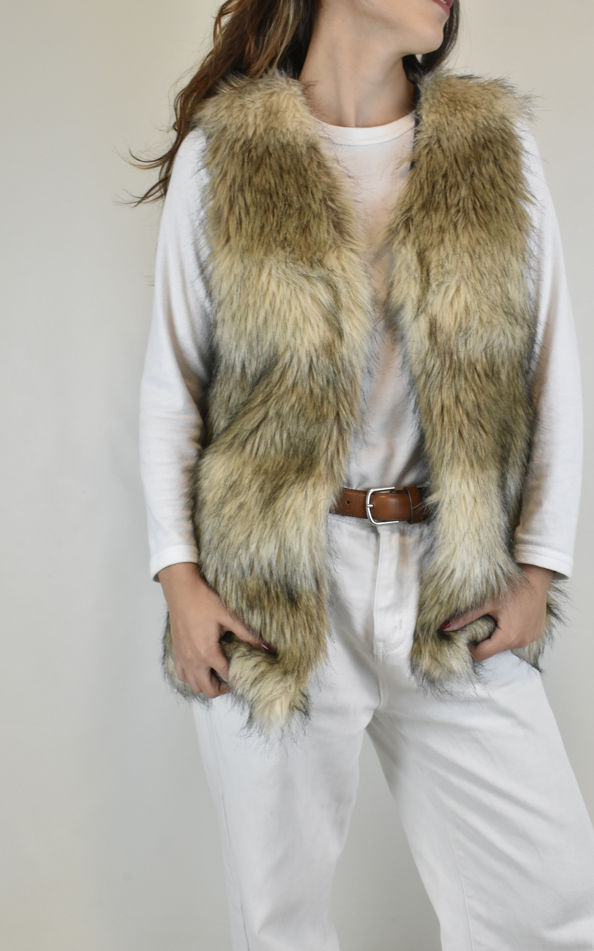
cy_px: 474
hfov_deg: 29.9
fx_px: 1114
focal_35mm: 43
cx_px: 317
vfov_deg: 46.2
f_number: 13
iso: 1600
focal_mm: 28
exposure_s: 1/60
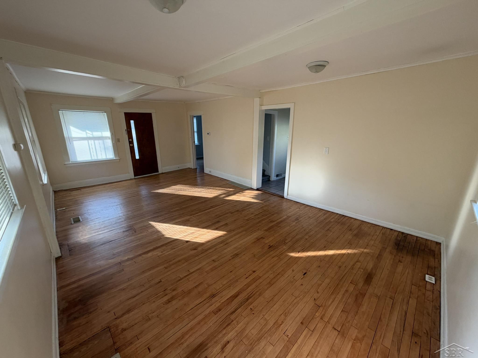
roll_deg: +0.7
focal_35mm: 14
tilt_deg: -15.4
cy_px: 179
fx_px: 193
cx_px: 239
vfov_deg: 85.7
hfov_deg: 102.1
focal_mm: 2.22
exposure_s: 1/121
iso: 250
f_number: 2.2
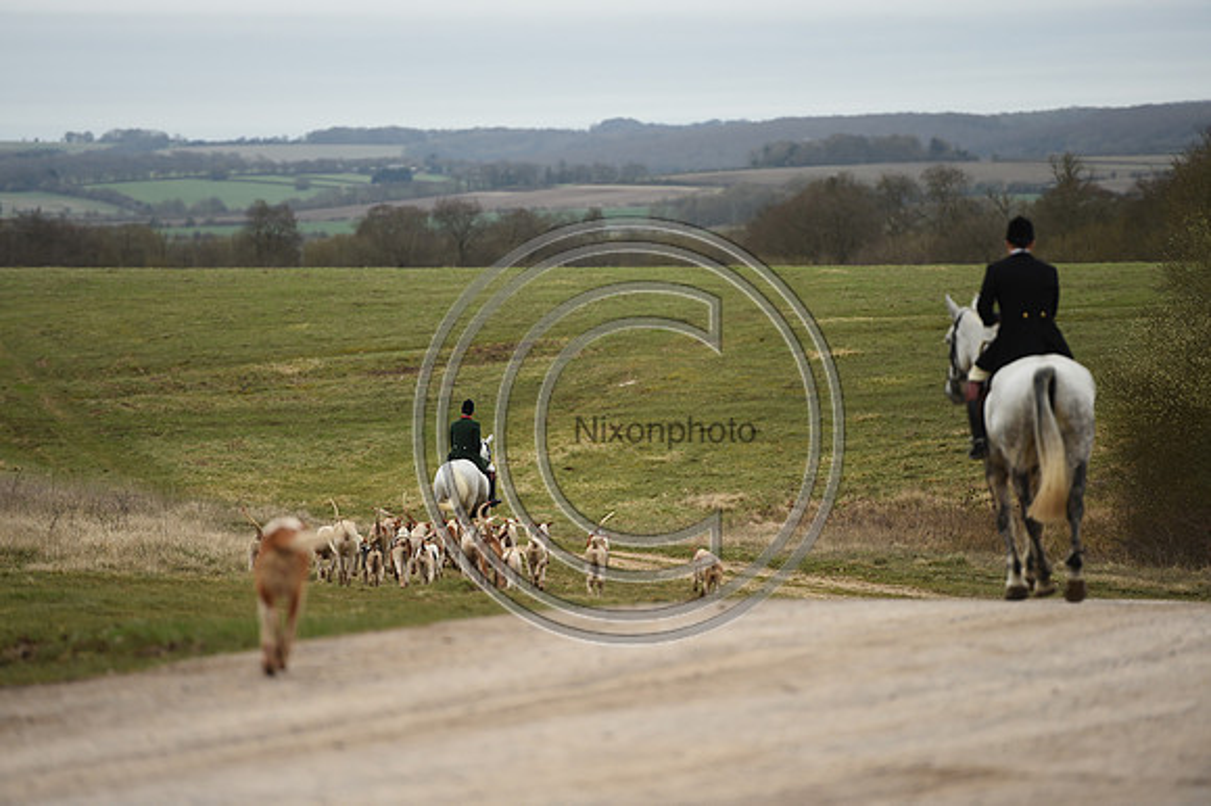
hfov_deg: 10.3
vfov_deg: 6.9
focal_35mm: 200
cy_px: 403
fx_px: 6724
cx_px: 606
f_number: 3.2
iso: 450
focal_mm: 200
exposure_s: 1/1250
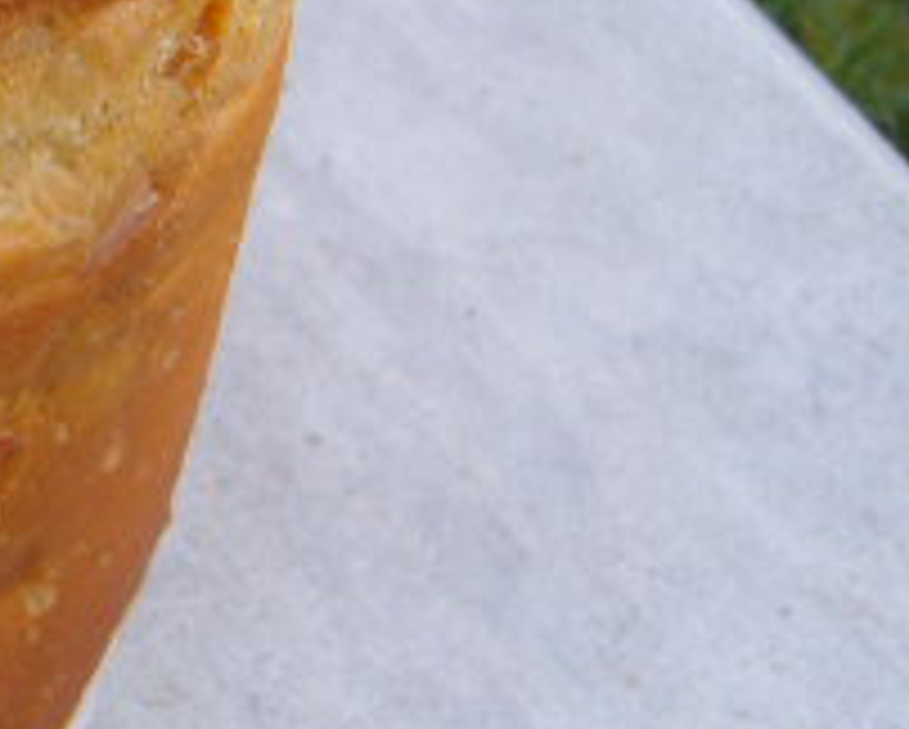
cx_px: -274
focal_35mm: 108
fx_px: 2908
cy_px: 27
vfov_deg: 14.1
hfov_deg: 16.8
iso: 80
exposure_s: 1/60
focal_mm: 7.4
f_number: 2.8
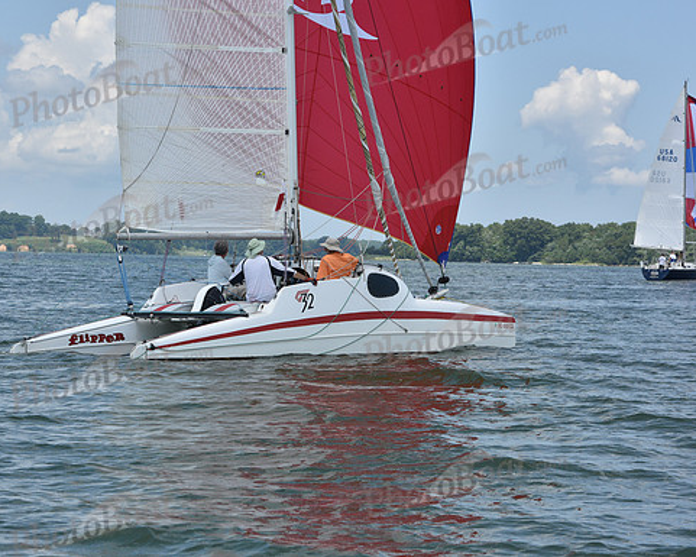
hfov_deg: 17.3
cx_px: 289
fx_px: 2287
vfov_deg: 13.9
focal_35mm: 111
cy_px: 278
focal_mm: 98
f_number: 9
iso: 320
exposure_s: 1/1000
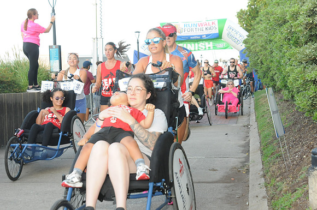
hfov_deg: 28.1
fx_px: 633
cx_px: 158
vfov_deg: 18.9
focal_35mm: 72
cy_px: 105
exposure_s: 1/250
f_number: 8
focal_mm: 48
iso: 800
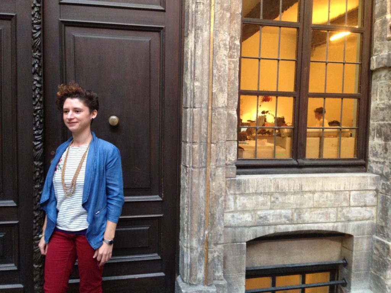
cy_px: 146
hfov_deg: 55.4
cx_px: 196
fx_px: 373
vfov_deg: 42.9
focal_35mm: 33
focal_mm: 4.12
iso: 160
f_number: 2.4
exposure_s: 1/20
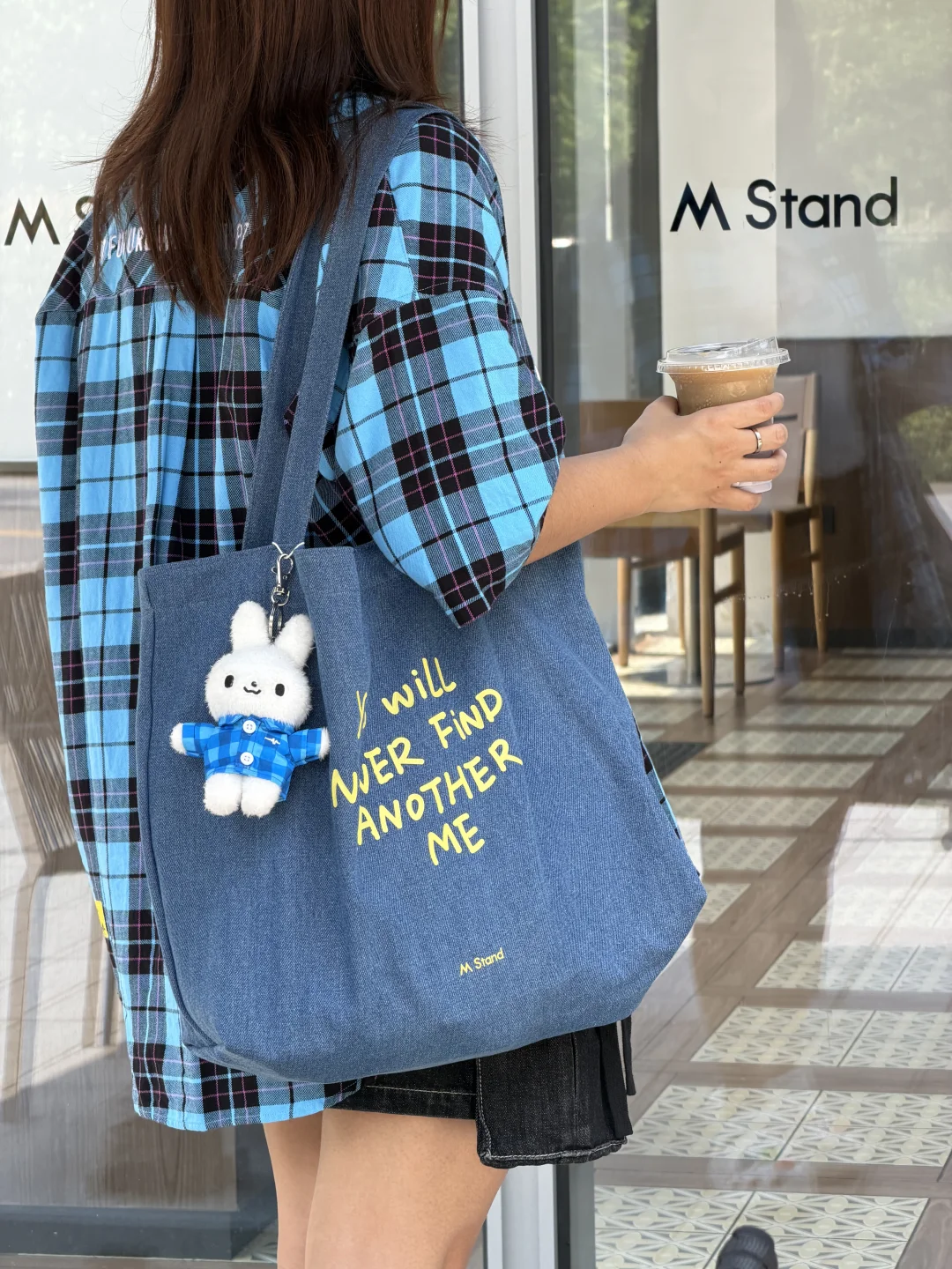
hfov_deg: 14.8
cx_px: 476
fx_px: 3667
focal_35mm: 100
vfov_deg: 19.6
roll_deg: +0.9
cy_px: 634
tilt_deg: -6.1
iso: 50
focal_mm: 16.89
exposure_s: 1/151
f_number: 2.8
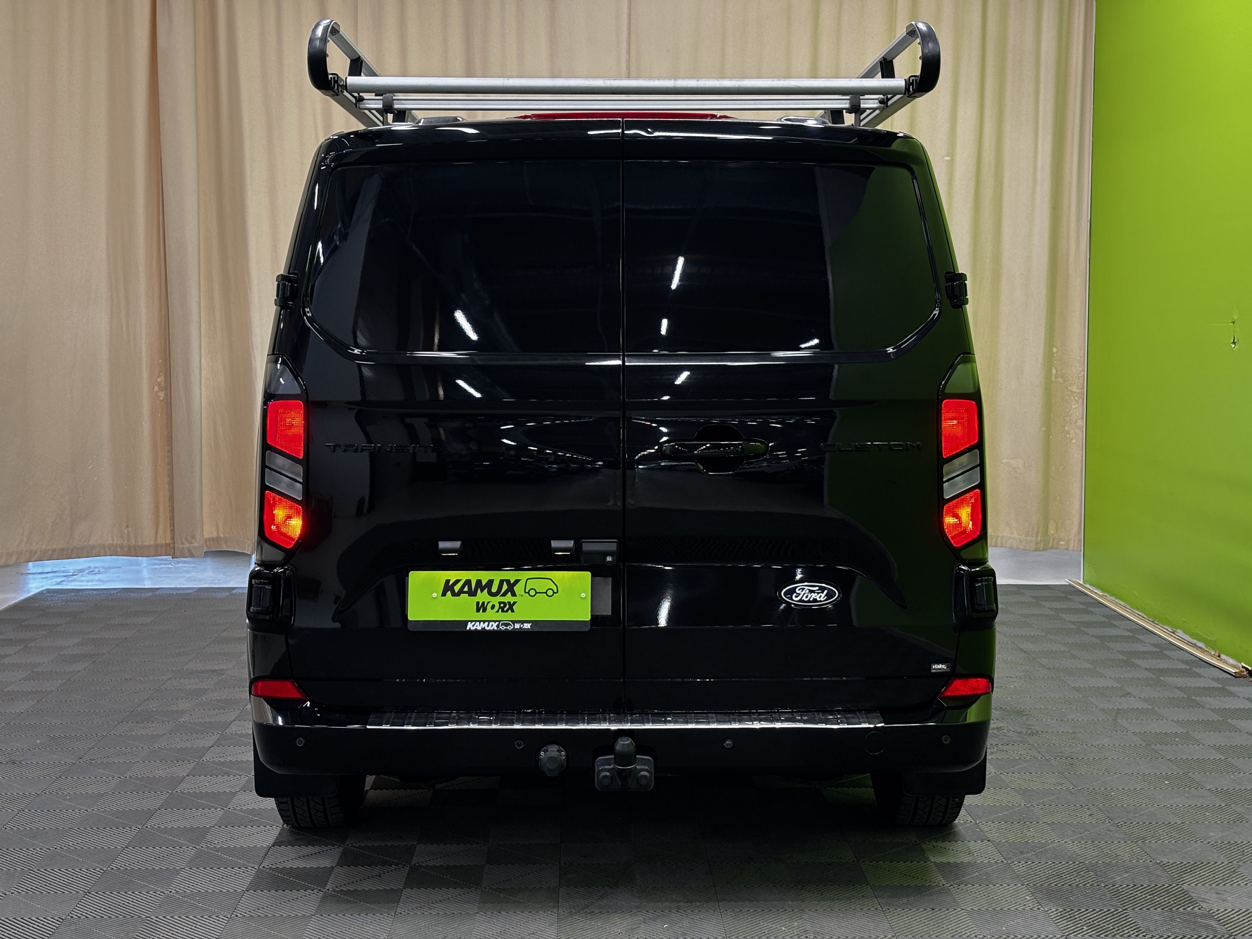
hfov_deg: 36.8
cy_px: 470
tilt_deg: -5.6
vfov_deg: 28.0
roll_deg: +0.2
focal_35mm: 52
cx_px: 626
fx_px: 1881
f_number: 1.6
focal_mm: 5.96
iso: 80
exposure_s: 1/50
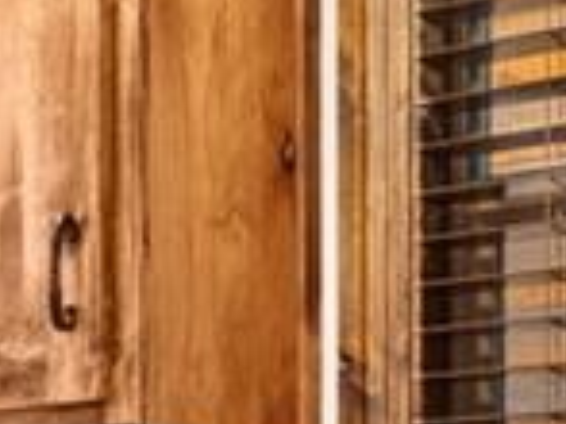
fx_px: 1862
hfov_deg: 17.1
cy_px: 663
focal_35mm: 114
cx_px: 89
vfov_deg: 12.3
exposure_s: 1/1.67
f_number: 4.5
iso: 400
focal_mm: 17
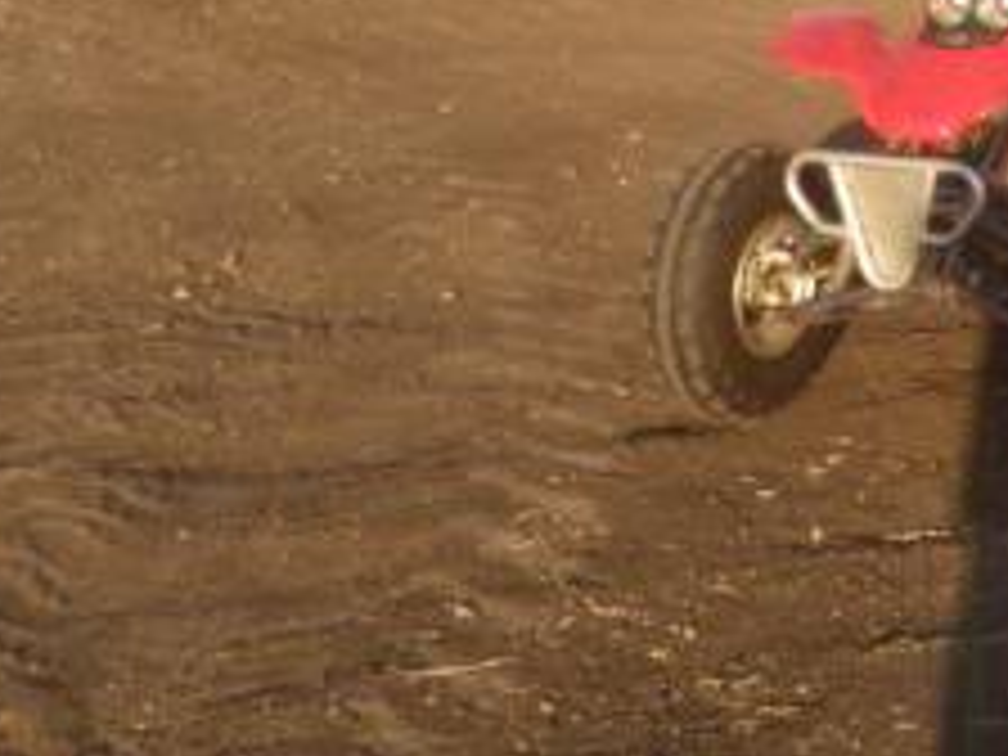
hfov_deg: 18.9
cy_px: -320
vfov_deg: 14.0
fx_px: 2912
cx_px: 1080
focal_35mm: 100
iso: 64
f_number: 3.8
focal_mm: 6.2
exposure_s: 1/320
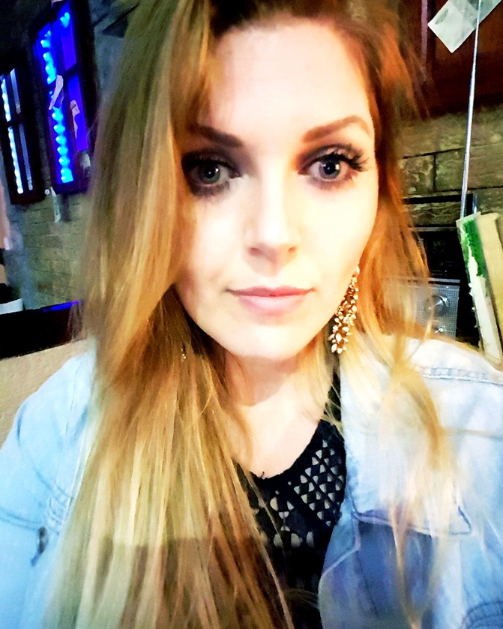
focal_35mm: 22
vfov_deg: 75.0
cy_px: 306
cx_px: 252
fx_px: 409
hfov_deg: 63.1
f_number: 1.7
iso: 1000
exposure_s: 1/25
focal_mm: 2.1
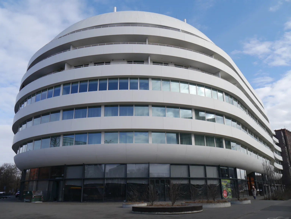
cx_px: 146
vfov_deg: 49.7
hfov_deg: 63.4
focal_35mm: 28
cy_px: 110
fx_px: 235
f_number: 6.3
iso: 160
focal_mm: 14
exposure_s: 1/400
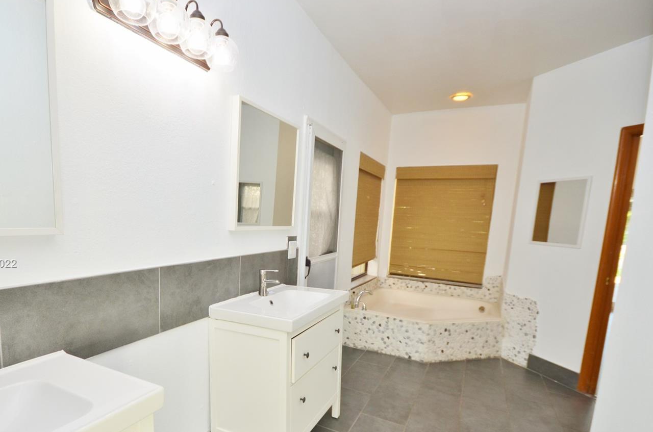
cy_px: 264
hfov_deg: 81.4
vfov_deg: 59.5
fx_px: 373
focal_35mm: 21
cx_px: 261
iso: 200
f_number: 5
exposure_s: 1/60
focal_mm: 11
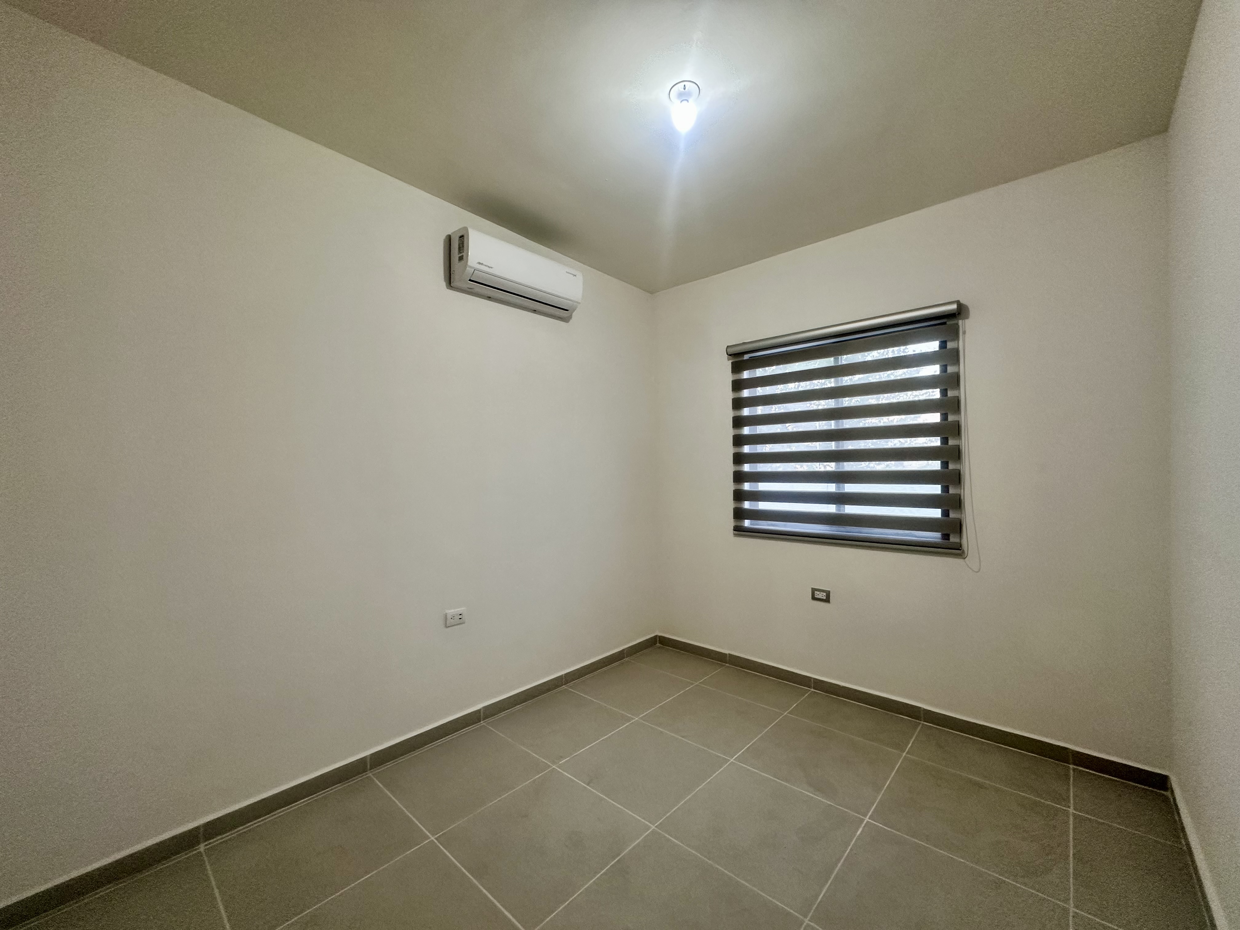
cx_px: 620
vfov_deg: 85.7
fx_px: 502
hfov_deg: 102.1
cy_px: 465
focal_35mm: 14
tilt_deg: +1.2
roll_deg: +0.9
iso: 200
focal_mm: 2.22
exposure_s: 1/60
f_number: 2.2
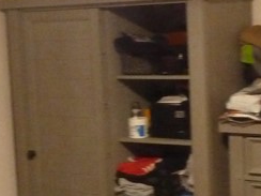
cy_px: 129
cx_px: 82
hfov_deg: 18.7
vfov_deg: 14.1
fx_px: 792
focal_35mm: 105
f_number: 3.3
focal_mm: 4.1
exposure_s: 1/13
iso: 800
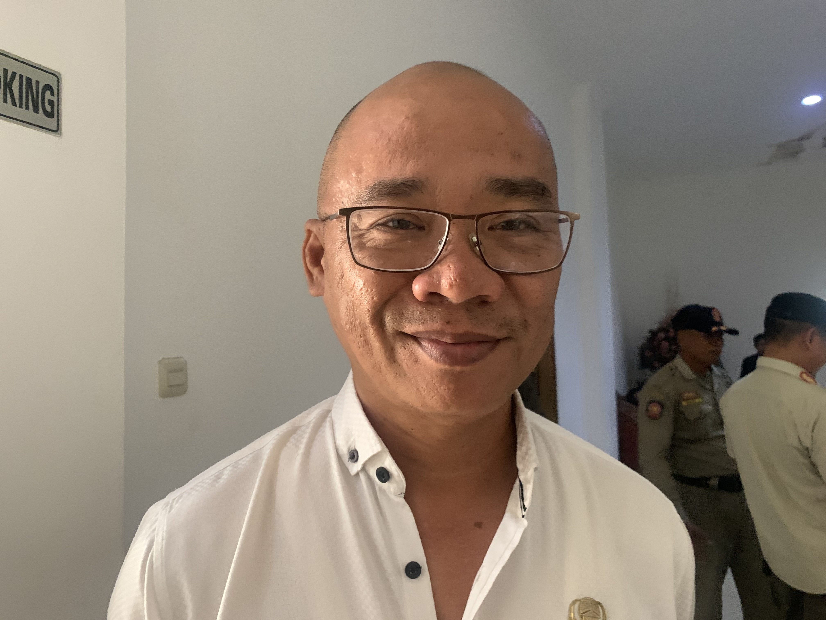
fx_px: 620
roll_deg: +1.8
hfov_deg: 67.3
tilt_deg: +3.8
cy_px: 310
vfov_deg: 53.1
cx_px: 413
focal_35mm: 26
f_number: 1.8
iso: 640
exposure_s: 1/30
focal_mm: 4.25
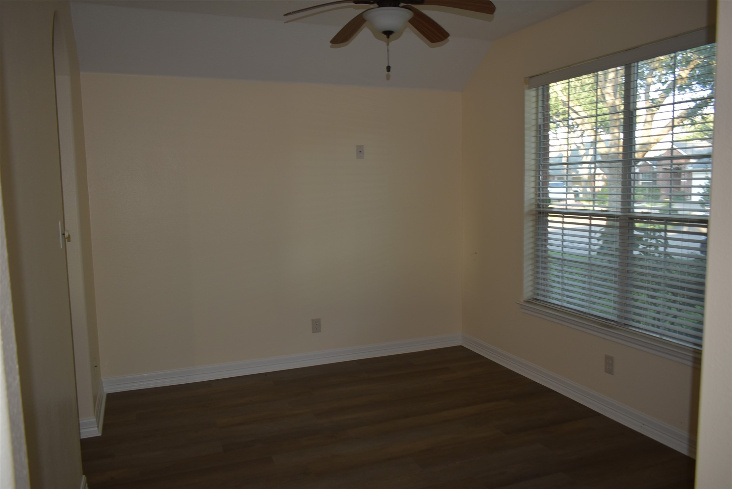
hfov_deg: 67.4
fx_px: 549
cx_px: 366
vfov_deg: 48.0
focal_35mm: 27
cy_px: 244
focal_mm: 18
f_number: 3.5
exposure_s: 1/40
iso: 200
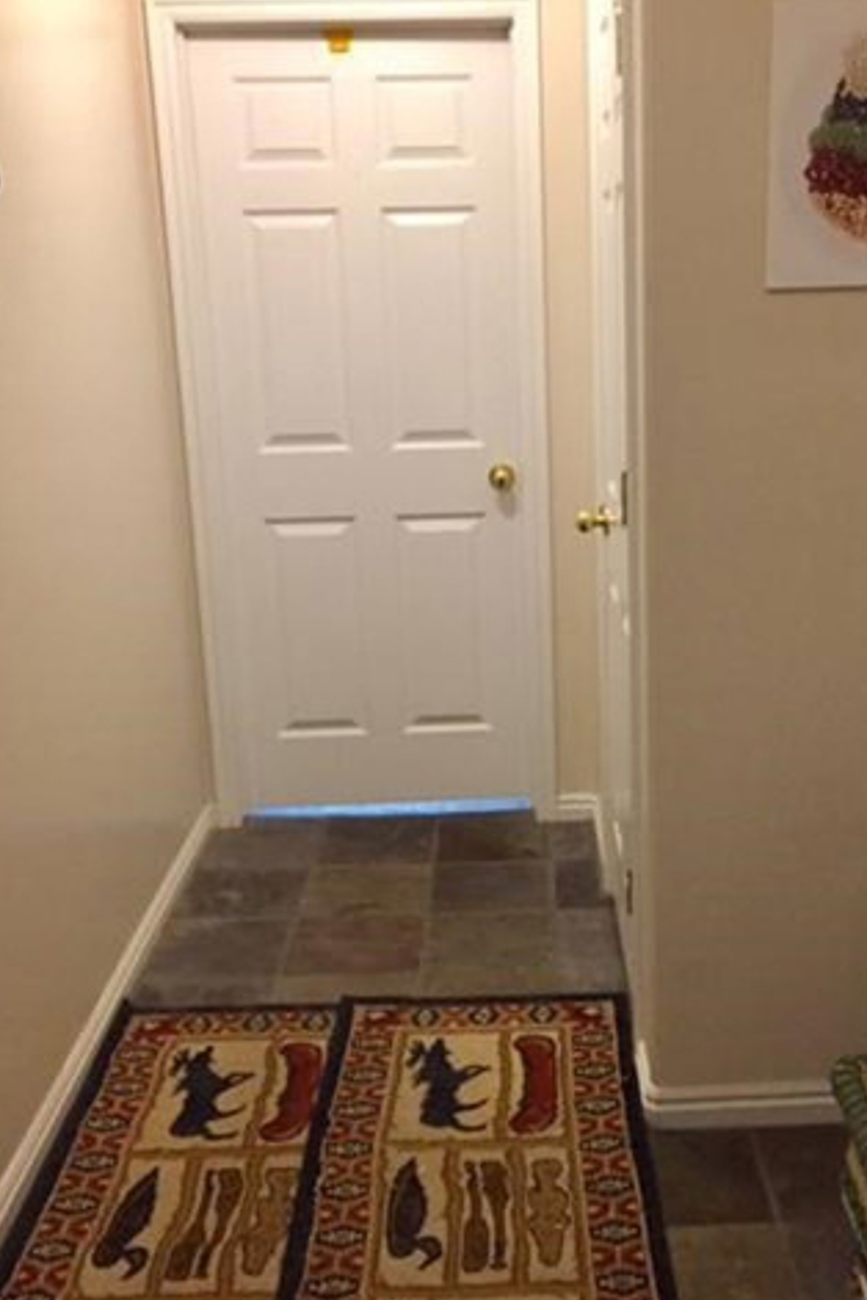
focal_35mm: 41
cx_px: 530
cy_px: 657
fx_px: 1481
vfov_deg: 47.4
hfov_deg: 32.5
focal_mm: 4.15
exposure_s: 1/30
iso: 200
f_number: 2.2
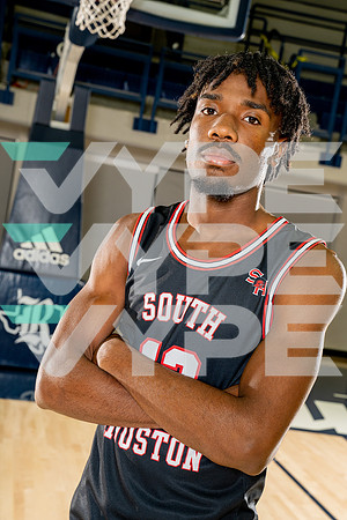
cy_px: 260
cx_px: 174
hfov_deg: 24.6
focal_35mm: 55
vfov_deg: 36.2
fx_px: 795
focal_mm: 55
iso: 640
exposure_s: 1/250
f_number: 7.1
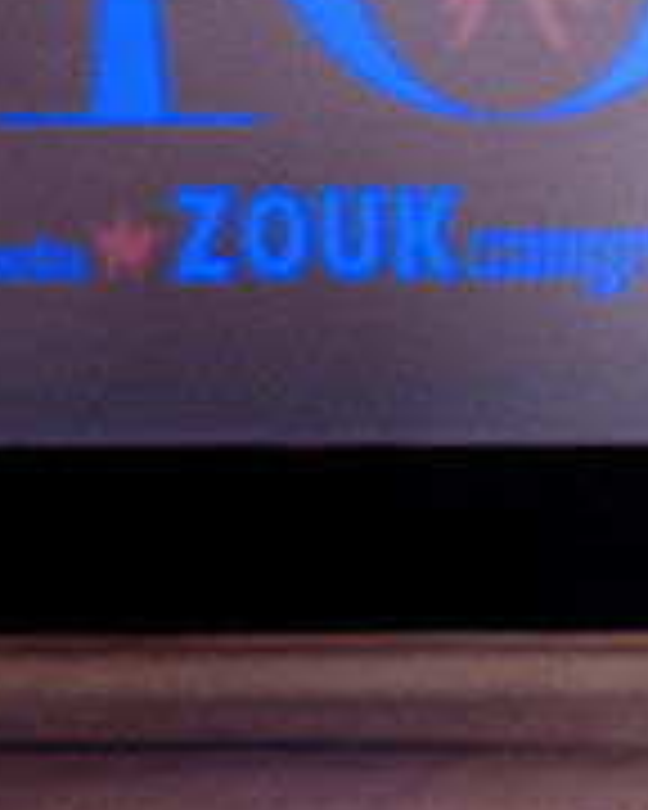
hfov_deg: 7.8
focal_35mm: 194
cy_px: 621
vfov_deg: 9.9
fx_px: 4651
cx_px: 1007
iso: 1600
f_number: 1.4
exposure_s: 1/320
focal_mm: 50
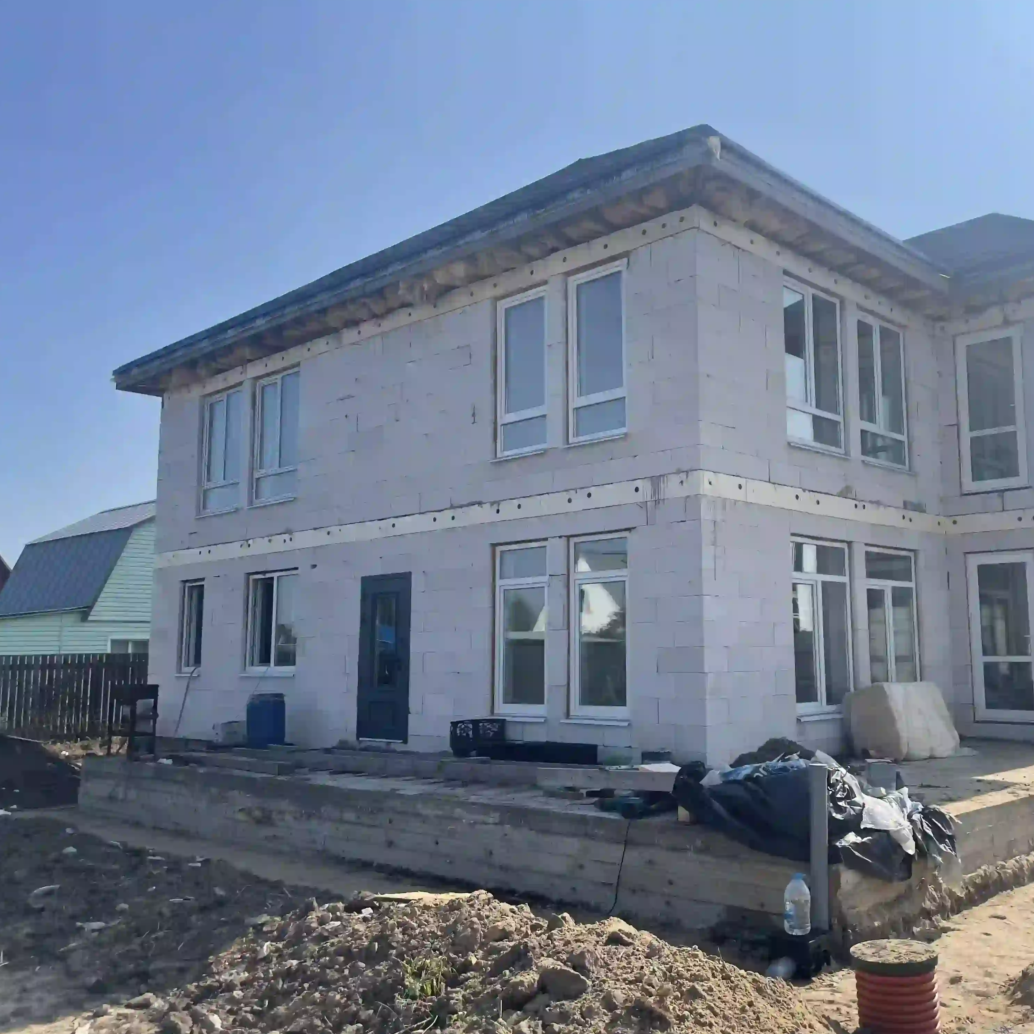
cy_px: 513
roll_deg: +1.0
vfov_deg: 52.5
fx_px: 1048
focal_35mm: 31
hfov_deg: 52.0
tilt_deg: +6.5
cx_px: 649
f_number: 1.6
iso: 32
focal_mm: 4.2
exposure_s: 1/4292
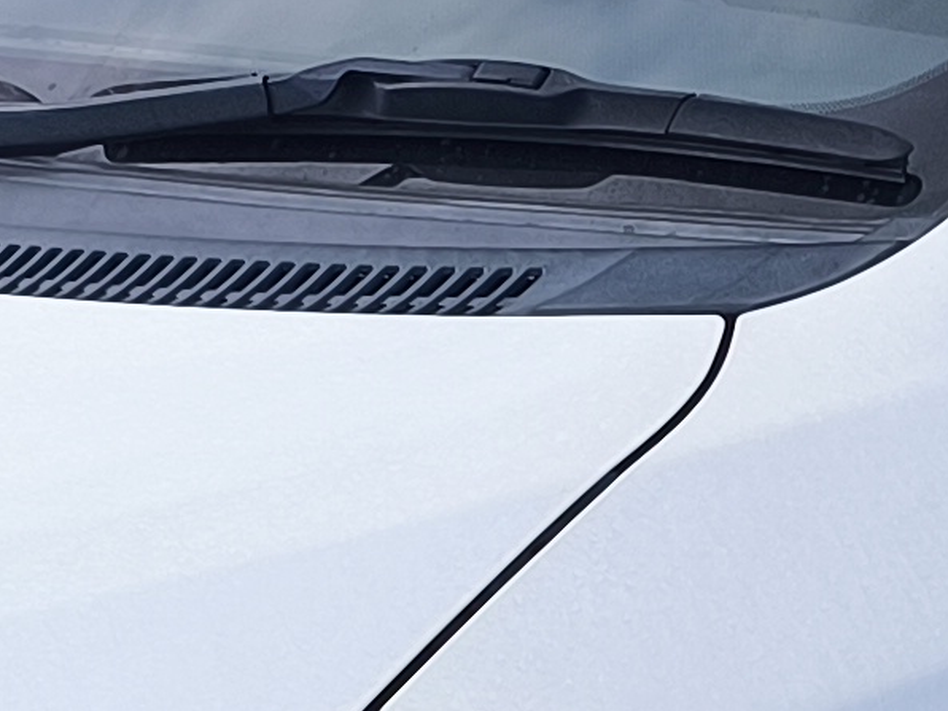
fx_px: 5313
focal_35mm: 194
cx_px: 841
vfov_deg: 7.5
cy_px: 1175
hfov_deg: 10.1
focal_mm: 4.71
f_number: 1.7
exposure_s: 1/811
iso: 50
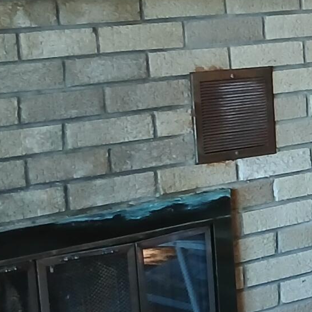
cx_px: 661
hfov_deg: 12.1
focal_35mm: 125
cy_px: 140
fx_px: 1275
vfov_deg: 14.0
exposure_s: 1/40
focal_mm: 3.98
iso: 200
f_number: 1.8
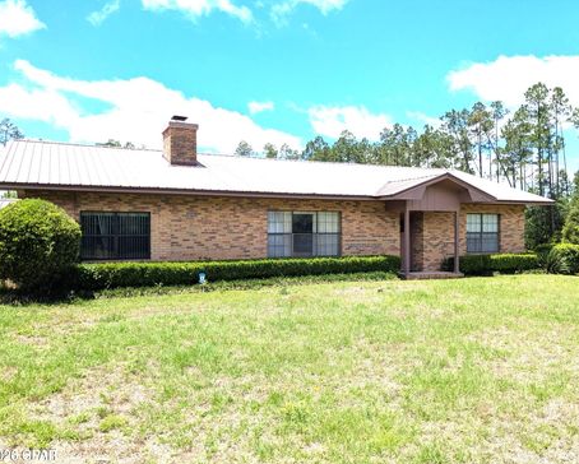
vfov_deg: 50.0
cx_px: 296
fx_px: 497
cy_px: 238
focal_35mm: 29
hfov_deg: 60.4
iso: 36
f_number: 1.73
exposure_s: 1/2924
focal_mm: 4.38
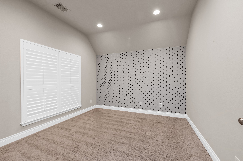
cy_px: 80
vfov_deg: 81.1
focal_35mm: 14
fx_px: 94
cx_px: 122
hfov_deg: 104.3
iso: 2000
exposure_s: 1/200
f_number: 8
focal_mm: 14
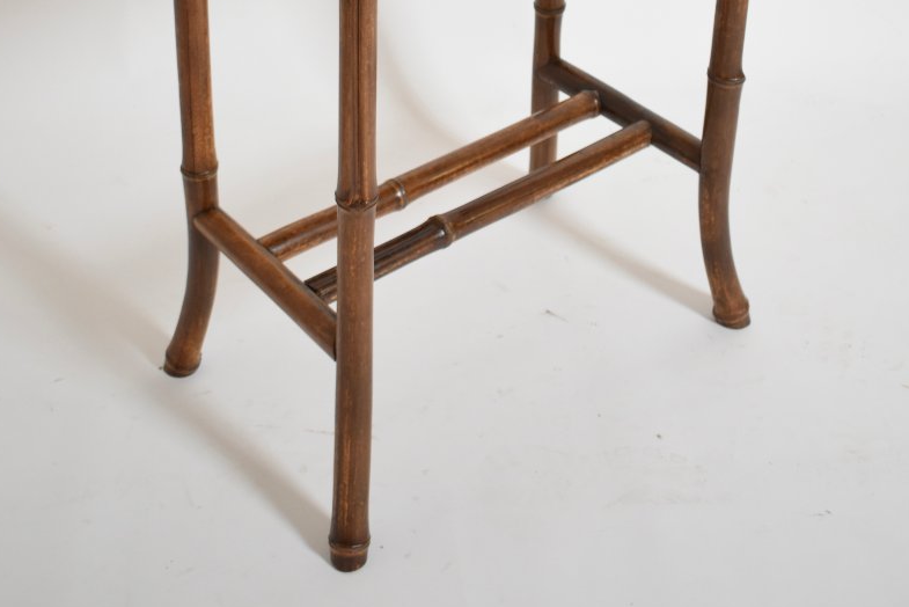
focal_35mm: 55
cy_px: -65
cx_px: 448
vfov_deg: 23.1
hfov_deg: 36.2
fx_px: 1389
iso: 800
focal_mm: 24
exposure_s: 1/8
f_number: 3.8
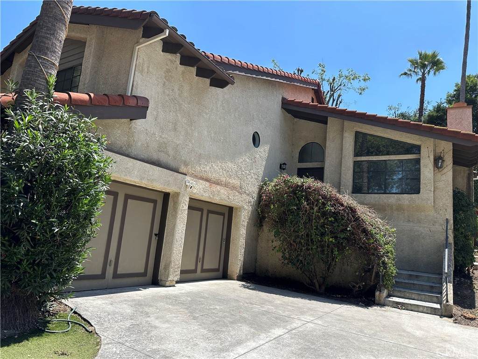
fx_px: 331
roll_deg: -4.9
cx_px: 239
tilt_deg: +9.3
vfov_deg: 56.8
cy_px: 180
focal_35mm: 24
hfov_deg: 71.6
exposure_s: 1/2967
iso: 80
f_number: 1.78
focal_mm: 6.86
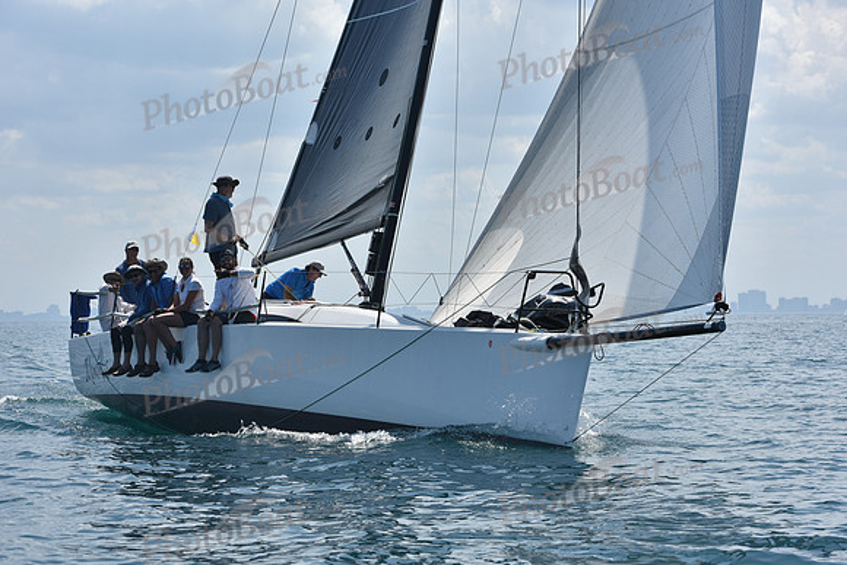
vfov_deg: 14.9
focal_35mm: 92
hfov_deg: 22.1
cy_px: 282
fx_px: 2165
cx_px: 424
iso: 250
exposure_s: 1/1250
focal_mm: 92
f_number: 8
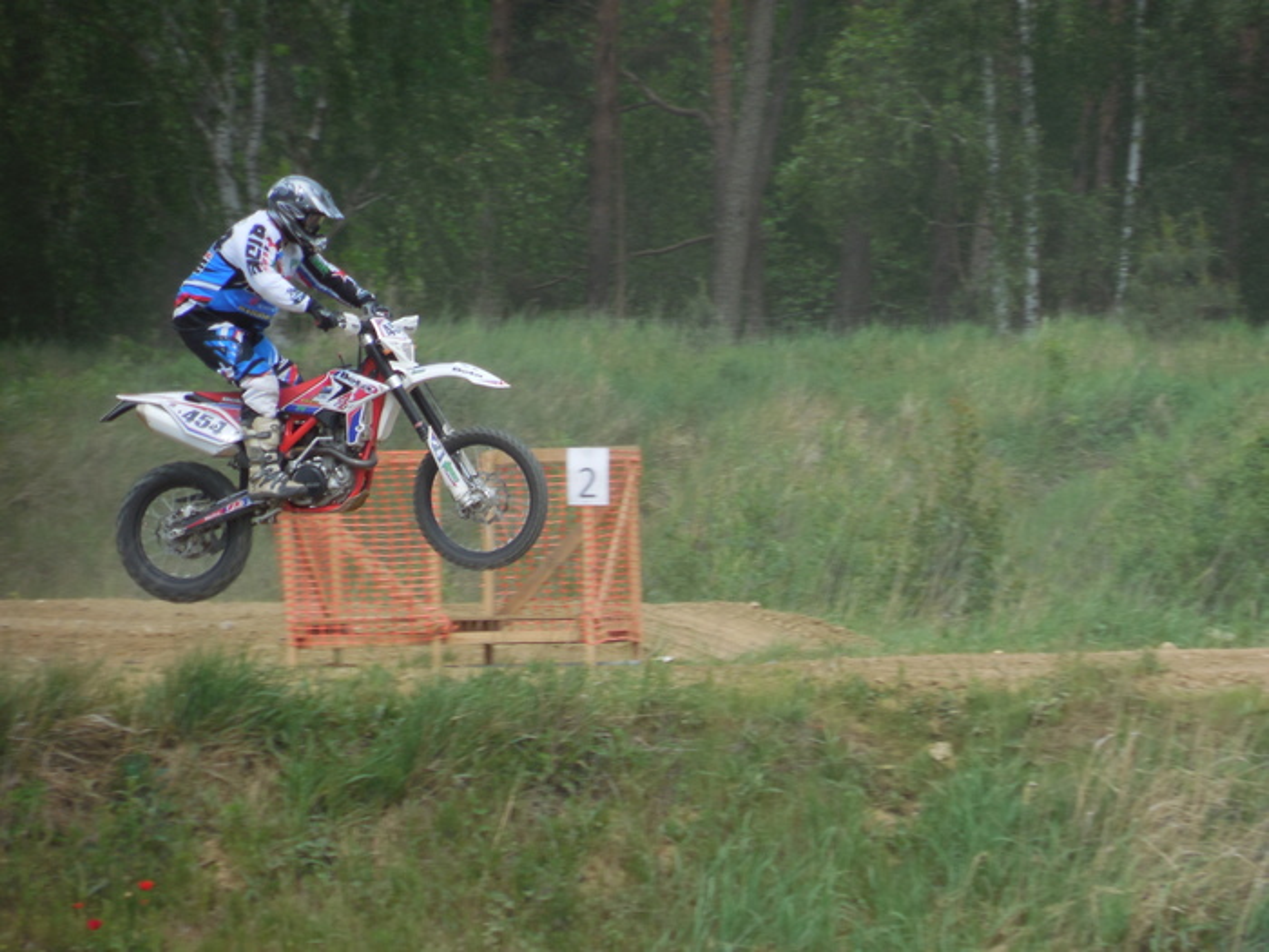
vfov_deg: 4.2
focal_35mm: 350
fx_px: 12831
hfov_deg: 5.7
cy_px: 476
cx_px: 634
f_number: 5.9
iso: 125
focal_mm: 63
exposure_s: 1/400
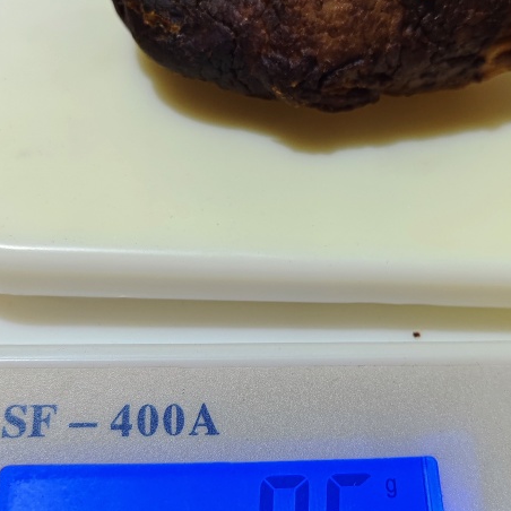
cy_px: 305
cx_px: 303
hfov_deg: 35.3
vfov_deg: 35.2
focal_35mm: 48
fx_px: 802
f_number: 1.88
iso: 994
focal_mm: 5.56
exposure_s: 1/33.3
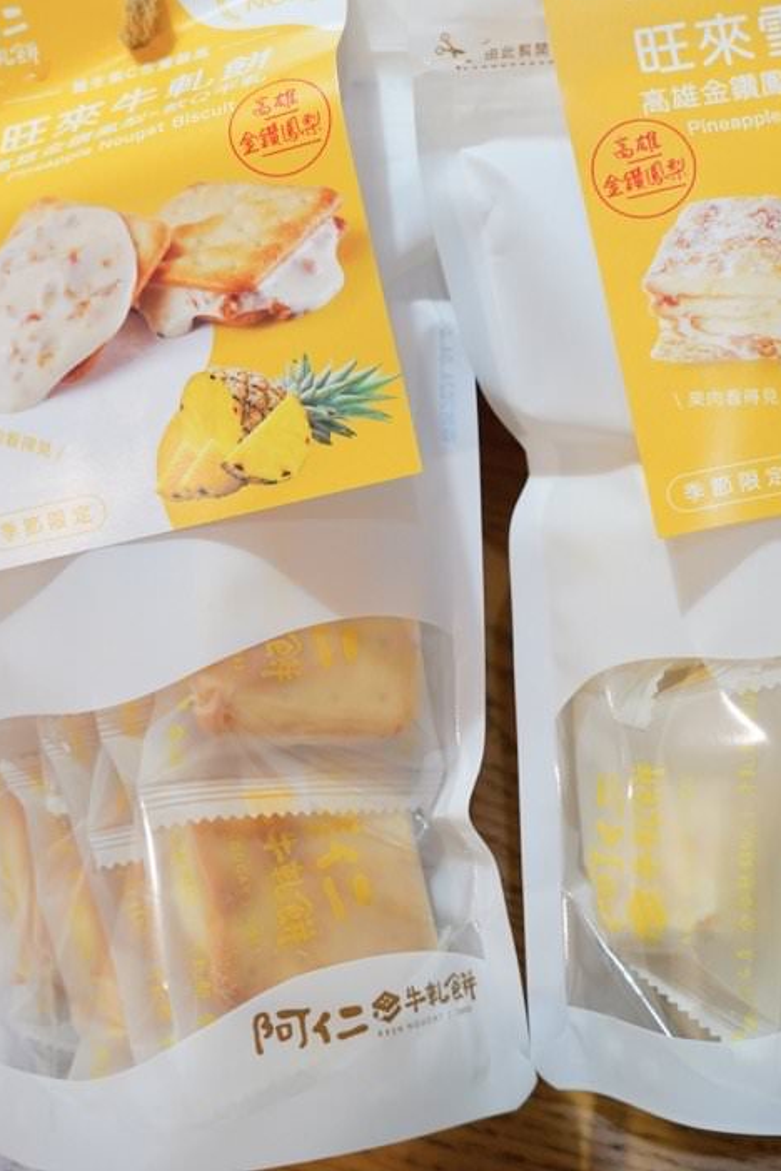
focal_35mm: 55
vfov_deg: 36.5
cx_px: 504
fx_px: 1775
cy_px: 505
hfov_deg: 24.7
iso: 500
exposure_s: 1/60
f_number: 4
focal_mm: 31.9
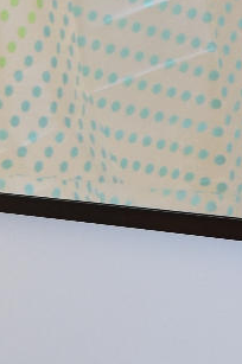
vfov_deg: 11.6
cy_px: 356
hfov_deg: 6.9
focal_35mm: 176
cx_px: -530
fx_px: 1779
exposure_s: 1/125
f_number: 5.6
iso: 640
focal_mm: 18
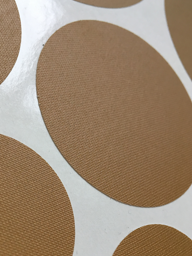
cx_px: 73
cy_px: 164
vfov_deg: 47.3
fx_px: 288
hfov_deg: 36.6
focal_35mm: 39
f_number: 2.2
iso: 50
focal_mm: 4.15
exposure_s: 1/33
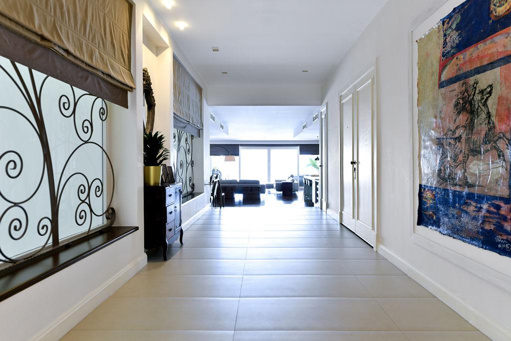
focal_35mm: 24
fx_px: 341
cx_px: 256
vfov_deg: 53.1
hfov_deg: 73.7
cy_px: 170
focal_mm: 24
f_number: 4.5
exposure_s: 1/13
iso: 200
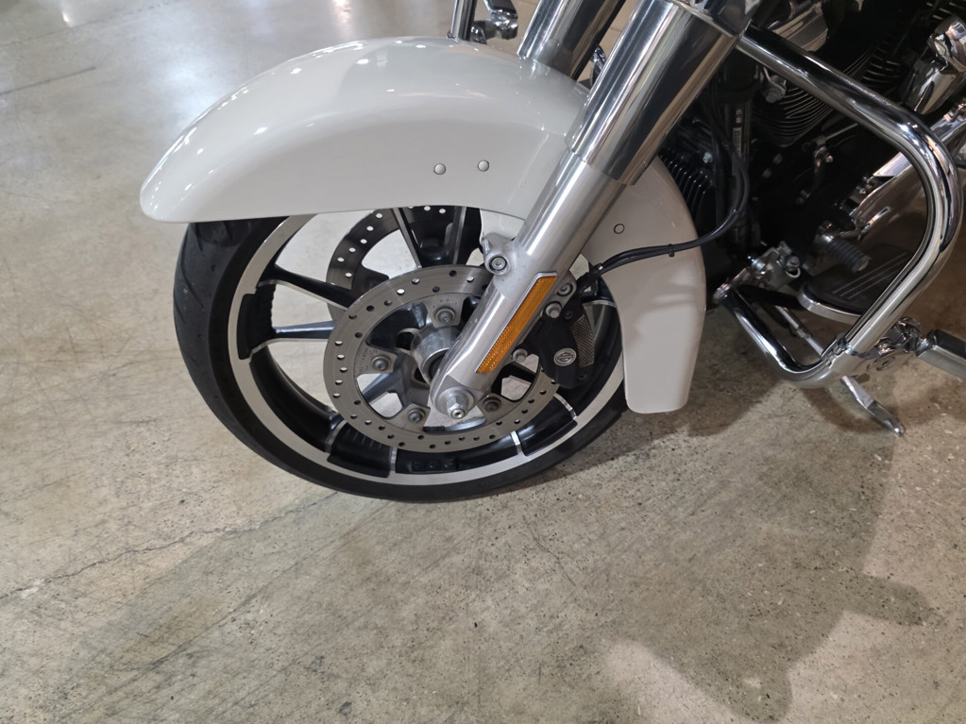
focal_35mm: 24
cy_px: 358
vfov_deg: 56.8
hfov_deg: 71.6
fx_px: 670
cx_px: 496
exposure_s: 1/120
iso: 640
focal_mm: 6.3
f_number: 1.7
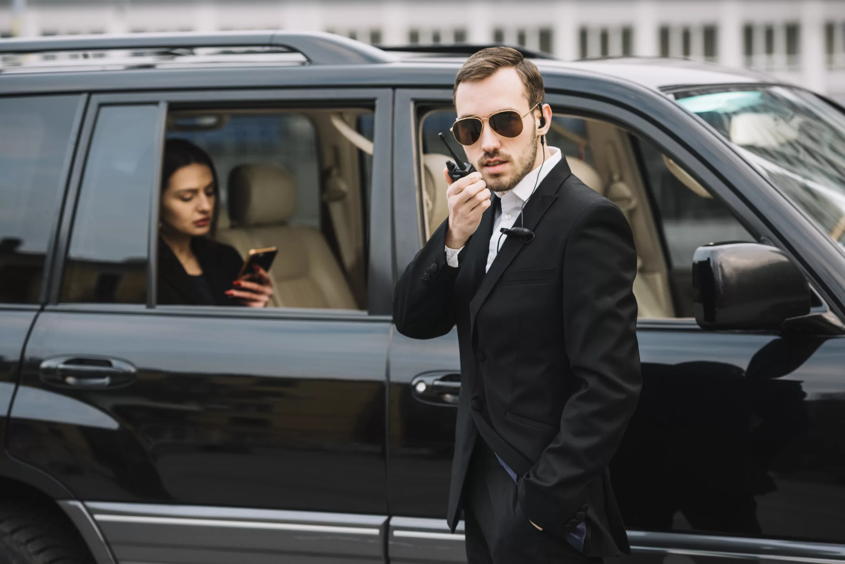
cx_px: 422
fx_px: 2395
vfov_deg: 13.4
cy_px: 282
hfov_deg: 20.0
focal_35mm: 102
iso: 500
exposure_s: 1/160
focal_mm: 102
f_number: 3.5
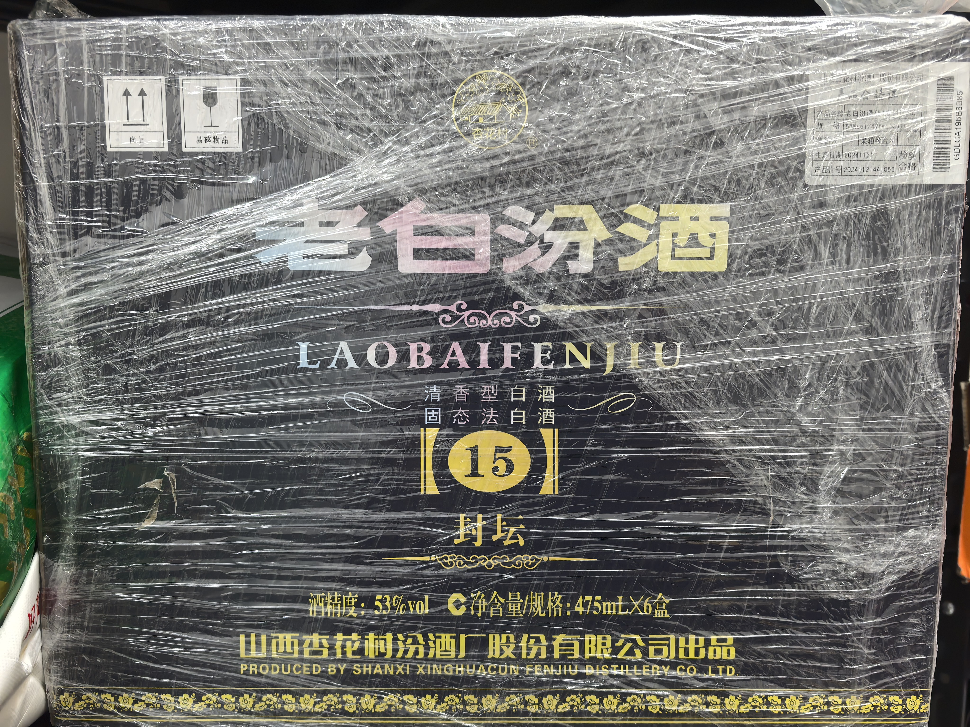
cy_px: 364
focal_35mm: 27
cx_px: 485
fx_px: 757
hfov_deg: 65.3
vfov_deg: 51.4
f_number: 2
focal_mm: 6.98
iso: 400
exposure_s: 1/50
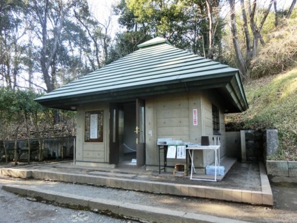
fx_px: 206
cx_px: 148
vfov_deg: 56.9
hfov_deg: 71.6
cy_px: 112
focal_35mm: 24
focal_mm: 4.24
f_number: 3
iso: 125
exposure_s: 1/125
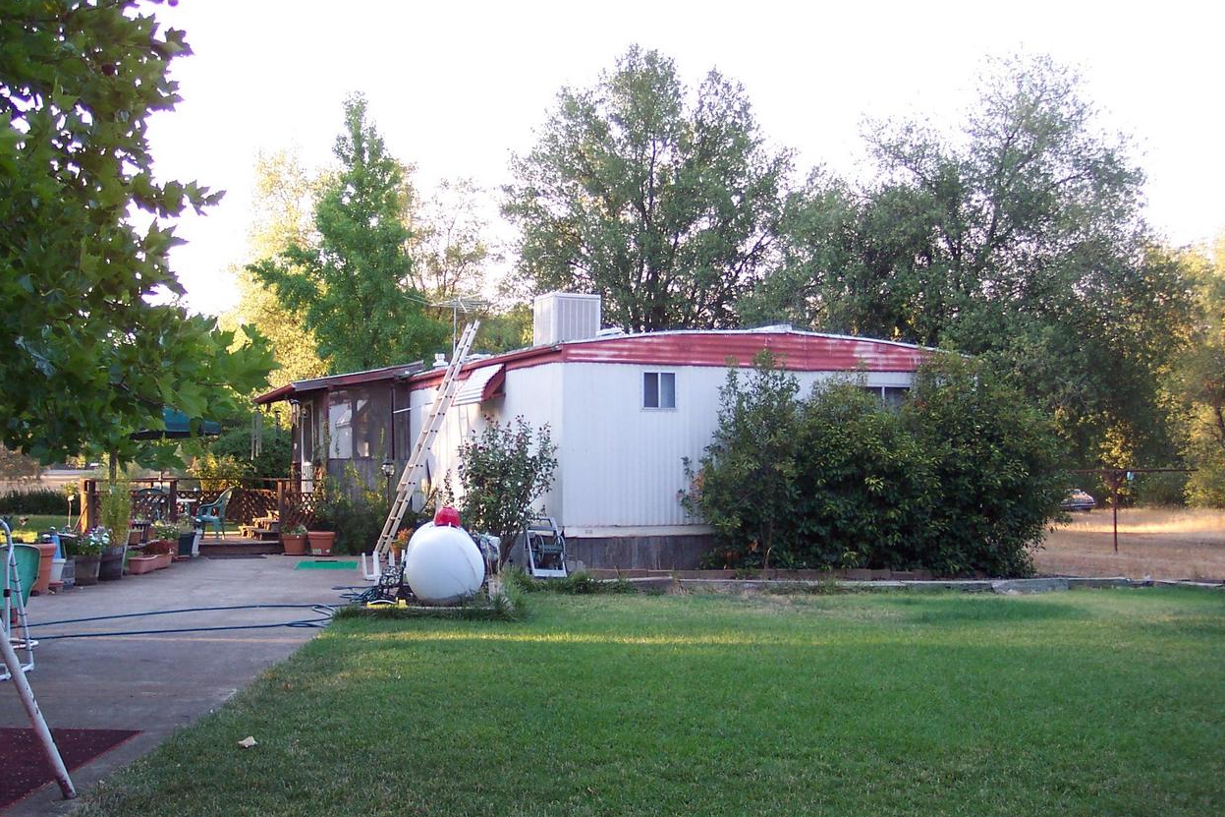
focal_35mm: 39
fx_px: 1327
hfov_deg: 49.6
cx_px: 614
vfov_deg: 34.2
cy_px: 416
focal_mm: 8
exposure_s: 1/90
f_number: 2.8
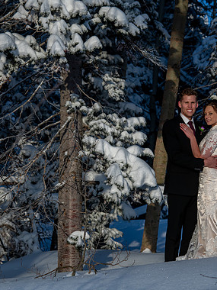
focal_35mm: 108
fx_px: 903
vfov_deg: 18.2
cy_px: 132
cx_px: 161
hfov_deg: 13.7
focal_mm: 65
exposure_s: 1/800
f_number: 5
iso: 200
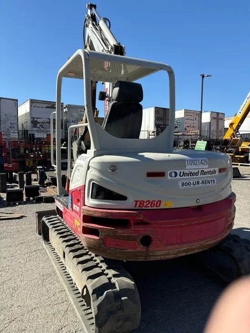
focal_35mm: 26
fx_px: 250
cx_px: 125
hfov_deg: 53.1
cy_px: 166
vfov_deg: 67.3
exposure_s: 1/2288
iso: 50
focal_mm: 5.96
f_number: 1.6
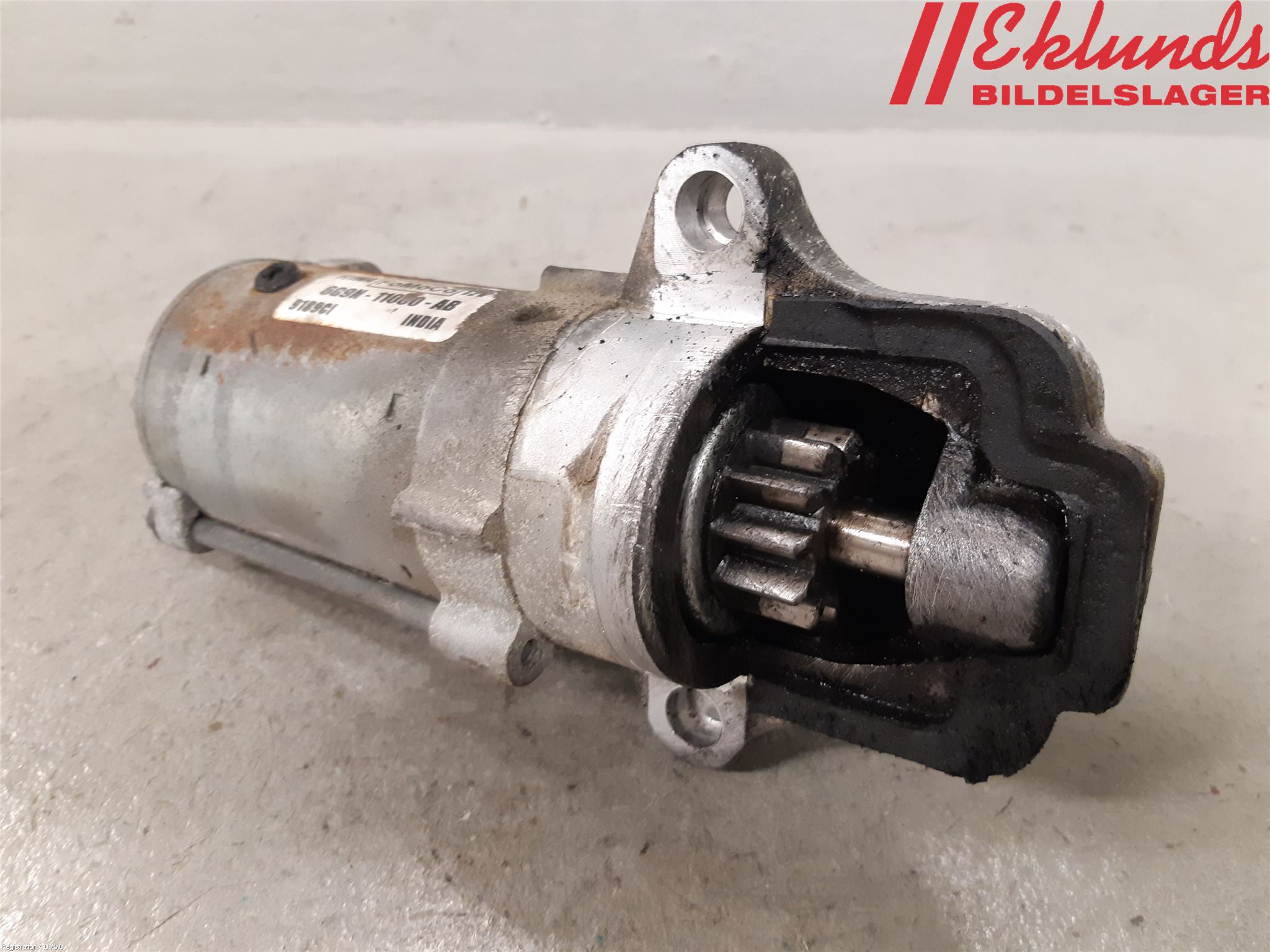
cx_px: 635
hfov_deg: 67.3
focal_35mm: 26
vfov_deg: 53.1
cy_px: 476
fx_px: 954
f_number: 1.7
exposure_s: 1/33
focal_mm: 3.93
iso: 250
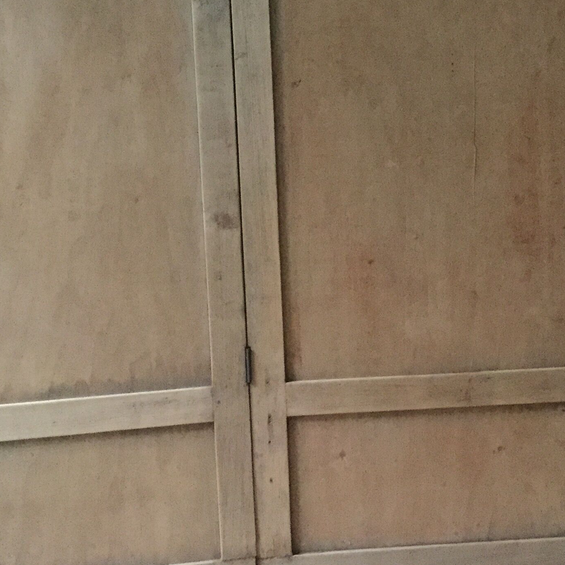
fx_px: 1200
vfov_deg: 26.3
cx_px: 390
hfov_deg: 26.3
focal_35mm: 65
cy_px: 179
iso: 320
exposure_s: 1/17
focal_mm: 3.3
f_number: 2.4
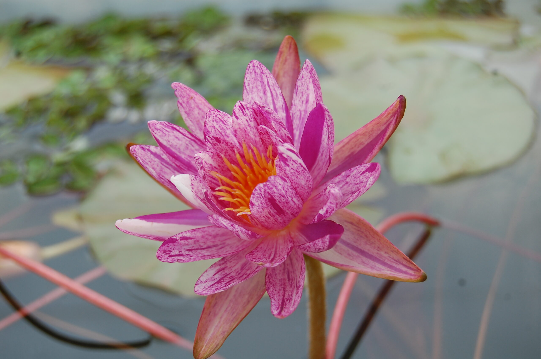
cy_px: 180
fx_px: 1036
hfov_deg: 29.3
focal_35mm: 69
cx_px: 270
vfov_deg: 19.7
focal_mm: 46
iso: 200
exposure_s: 1/200
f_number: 7.1
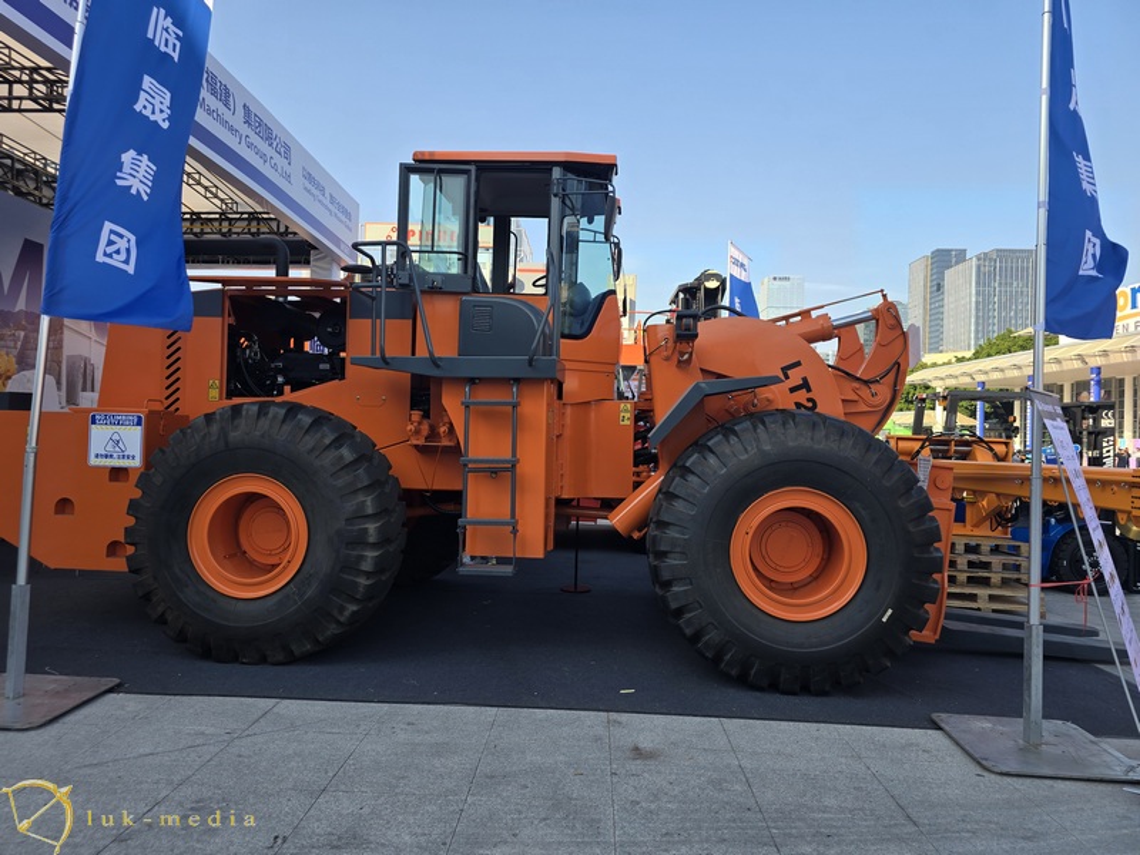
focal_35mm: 23
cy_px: 428
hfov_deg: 73.9
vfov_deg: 58.9
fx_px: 757
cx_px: 570
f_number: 1.7
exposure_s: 1/338
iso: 12
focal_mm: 6.3
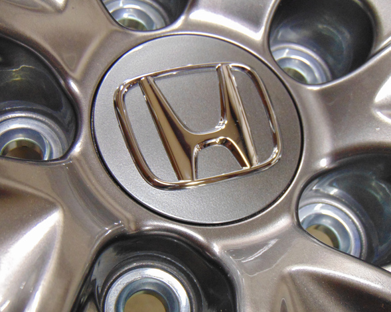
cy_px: 158
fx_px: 613
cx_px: 207
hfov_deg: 35.4
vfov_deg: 28.6
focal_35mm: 53
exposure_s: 1/25
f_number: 3.5
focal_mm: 9
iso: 400
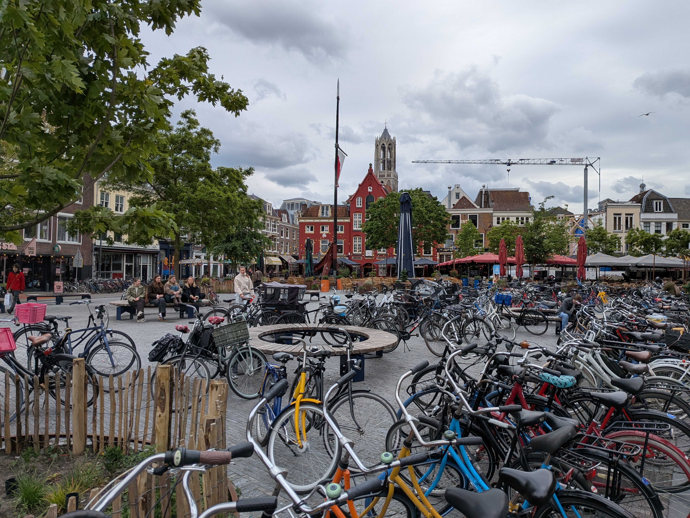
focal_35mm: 24
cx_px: 345
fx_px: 478
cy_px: 259
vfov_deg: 56.8
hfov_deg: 71.6
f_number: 1.7
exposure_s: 1/1653
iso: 29
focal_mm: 4.53
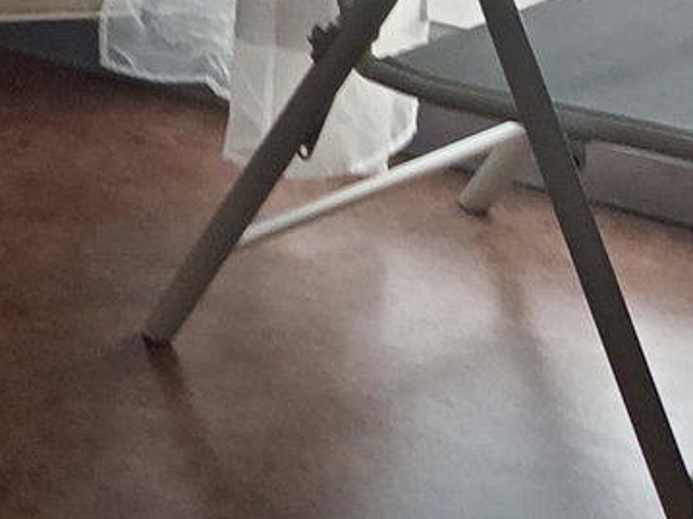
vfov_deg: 10.4
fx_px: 2582
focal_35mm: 129
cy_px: -585
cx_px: -702
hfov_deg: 13.2
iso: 312
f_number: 1.8
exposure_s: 1/25
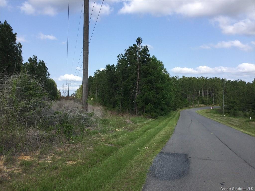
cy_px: 96
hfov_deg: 58.4
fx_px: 228
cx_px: 128
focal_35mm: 31
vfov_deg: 45.4
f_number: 2.4
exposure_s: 1/715
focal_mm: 3.3
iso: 25
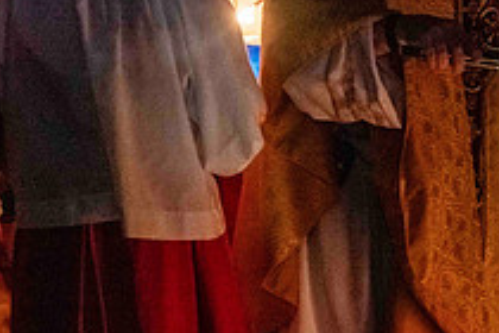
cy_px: 230
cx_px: 575
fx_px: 2301
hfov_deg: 12.1
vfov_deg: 8.3
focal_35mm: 166
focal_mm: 60
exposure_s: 1/40
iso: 8000
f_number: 6.3
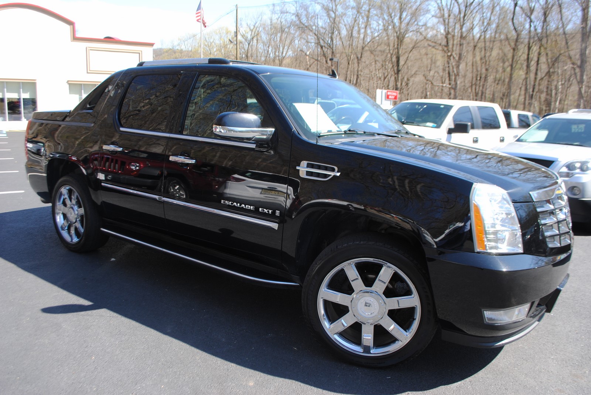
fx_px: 444
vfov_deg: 48.0
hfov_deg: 67.3
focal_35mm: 27
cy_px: 198
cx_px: 296
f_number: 6.3
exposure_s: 1/160
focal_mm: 18
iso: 100
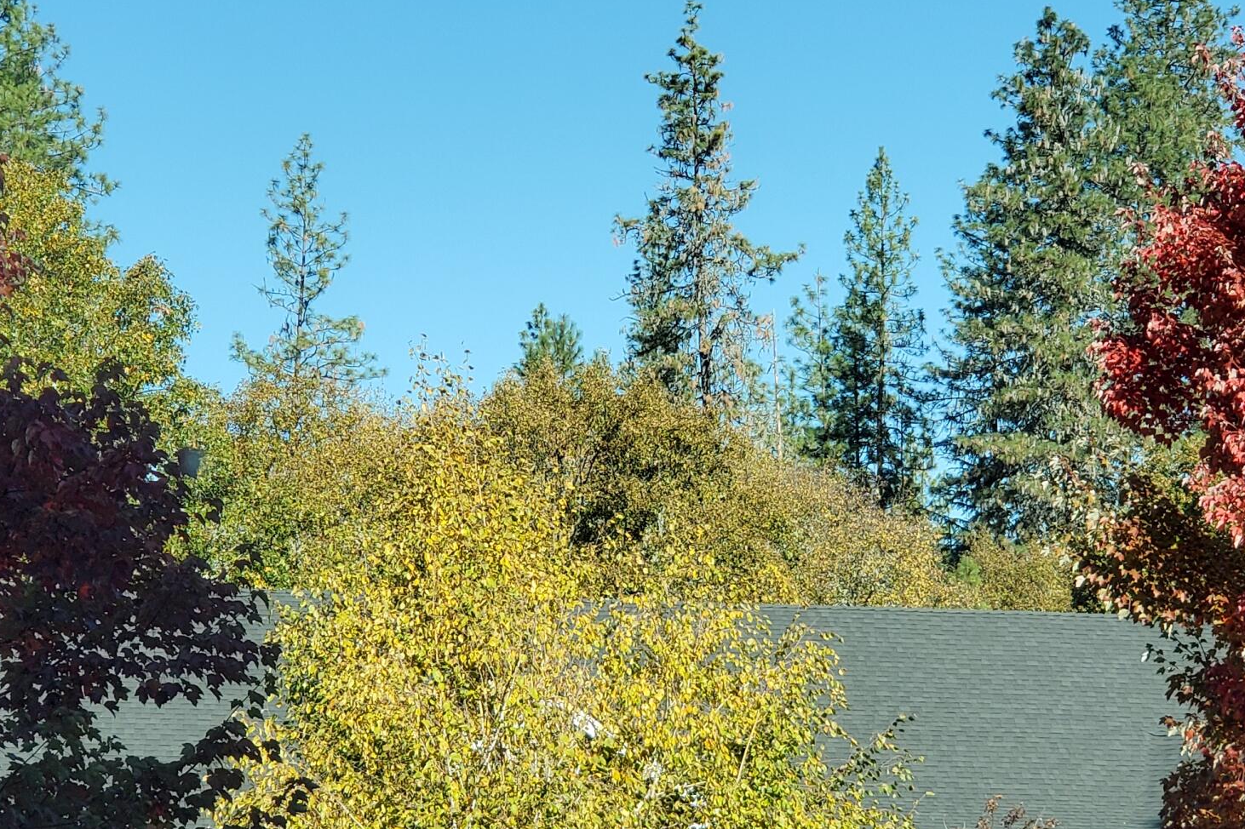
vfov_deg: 12.3
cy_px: 530
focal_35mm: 111
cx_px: 671
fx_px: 3838
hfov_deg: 18.4
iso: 50
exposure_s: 1/362
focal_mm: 6
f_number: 2.4
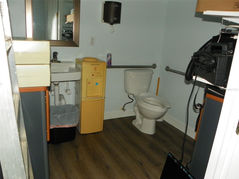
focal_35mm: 29
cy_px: 90
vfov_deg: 48.2
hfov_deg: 61.7
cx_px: 120
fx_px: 200
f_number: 2.8
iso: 200
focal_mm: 5.2
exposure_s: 1/125
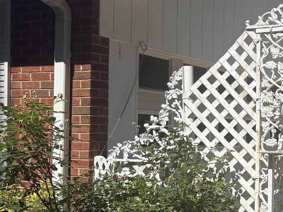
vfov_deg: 22.5
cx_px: 294
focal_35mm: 65
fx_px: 531
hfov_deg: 27.8
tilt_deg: -0.7
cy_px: 137
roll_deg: -0.4
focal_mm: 5.96
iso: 50
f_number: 1.6
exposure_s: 1/4329
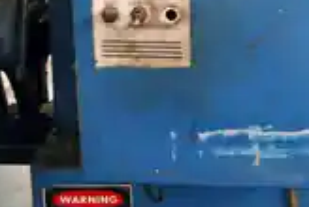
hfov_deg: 29.9
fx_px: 568
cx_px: 234
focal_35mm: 66
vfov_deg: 20.0
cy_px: -4
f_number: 3.8
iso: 1600
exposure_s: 1/13
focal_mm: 18
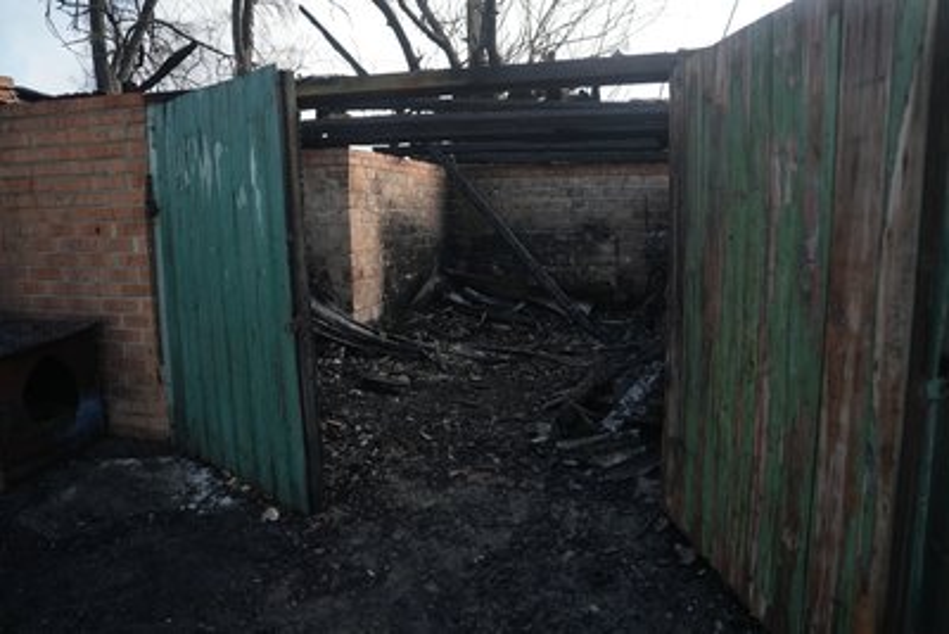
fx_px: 633
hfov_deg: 73.7
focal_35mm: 24
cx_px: 474
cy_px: 317
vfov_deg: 53.2
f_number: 2.8
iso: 200
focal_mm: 24
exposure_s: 1/320
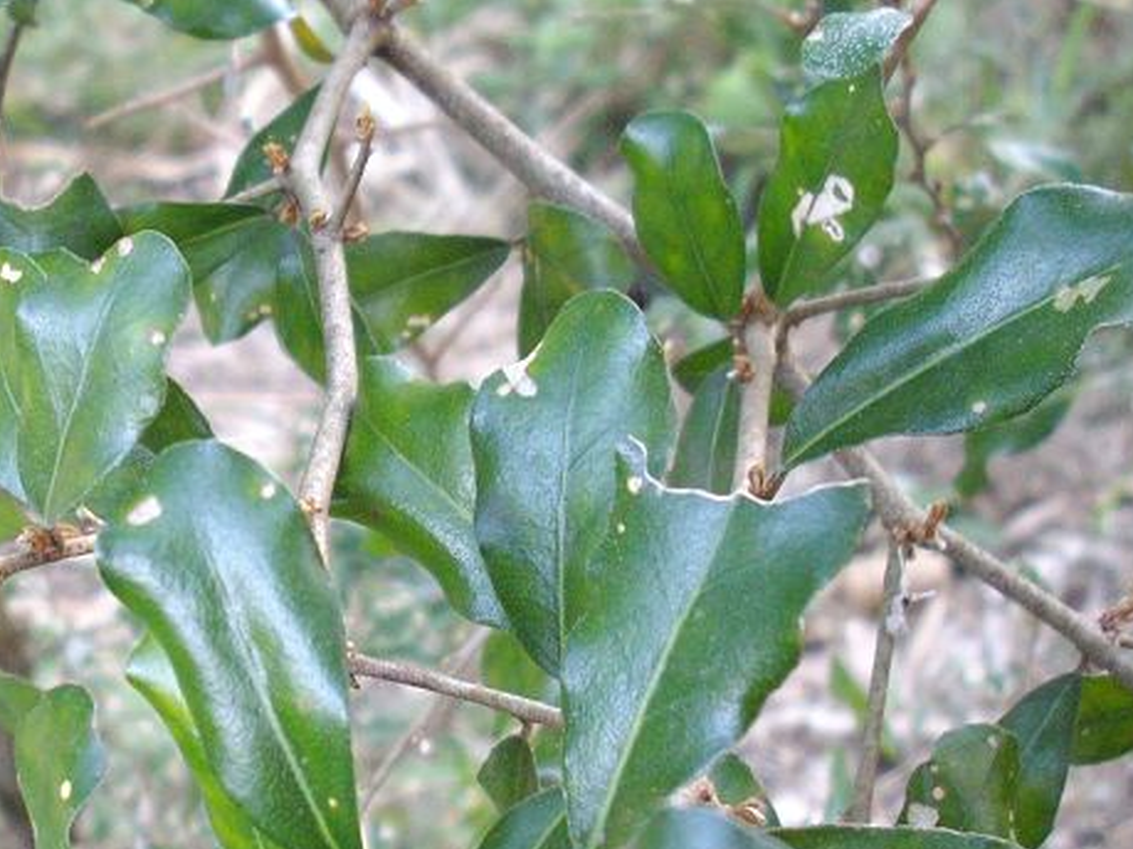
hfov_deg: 24.2
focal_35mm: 79
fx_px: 2585
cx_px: 157
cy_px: 548
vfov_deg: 18.6
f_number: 2.8
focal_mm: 6.2
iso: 227
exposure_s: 1/50
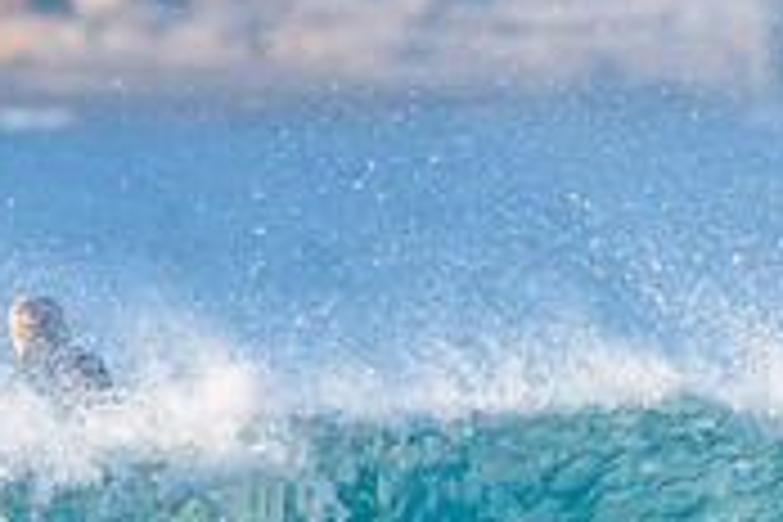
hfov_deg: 1.2
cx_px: 94
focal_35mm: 1668
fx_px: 36276
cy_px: 704
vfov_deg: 0.8
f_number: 5.6
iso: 450
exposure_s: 1/2000
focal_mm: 500
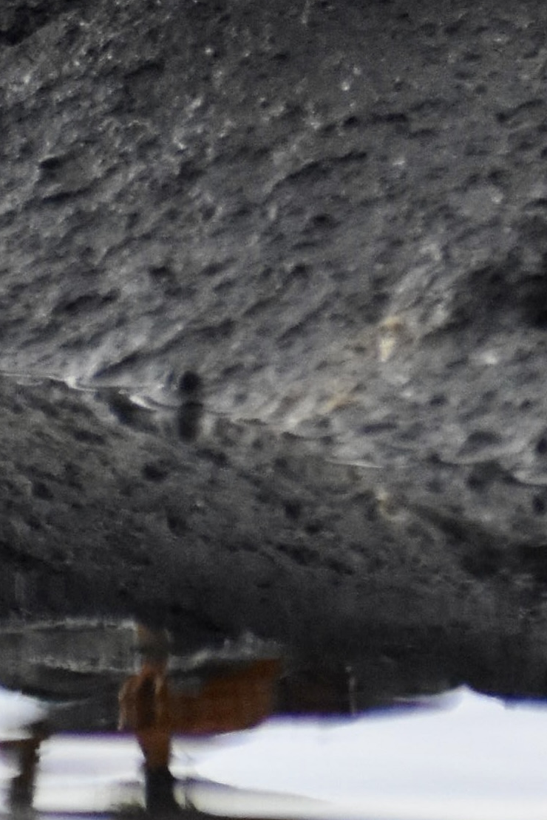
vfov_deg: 1.2
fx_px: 37922
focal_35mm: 1664
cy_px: -124
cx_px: 286
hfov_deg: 0.8
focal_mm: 300
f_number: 6.3
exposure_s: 1/1600
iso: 2000
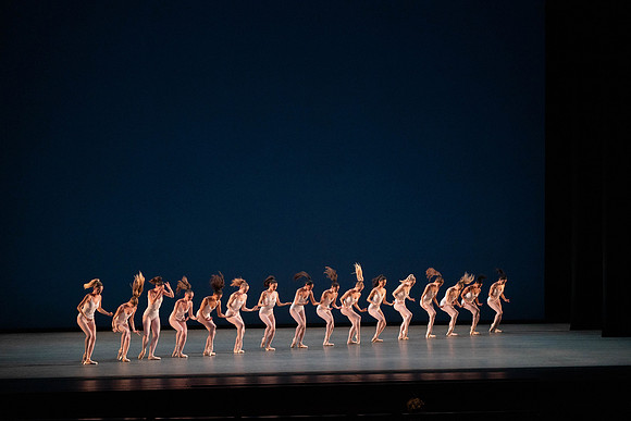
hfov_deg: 20.4
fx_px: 1753
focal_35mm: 100
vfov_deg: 13.7
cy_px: 210
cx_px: 316
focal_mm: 100
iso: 5000
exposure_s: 1/400
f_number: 6.3
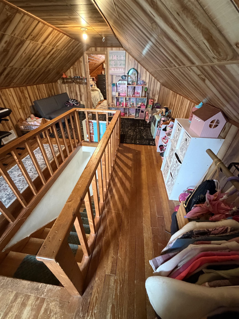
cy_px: 160
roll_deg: -1.3
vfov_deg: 102.1
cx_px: 120
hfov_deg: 85.7
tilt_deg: -34.3
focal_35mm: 14
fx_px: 129
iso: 1000
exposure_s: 1/40
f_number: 2.2
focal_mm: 2.22
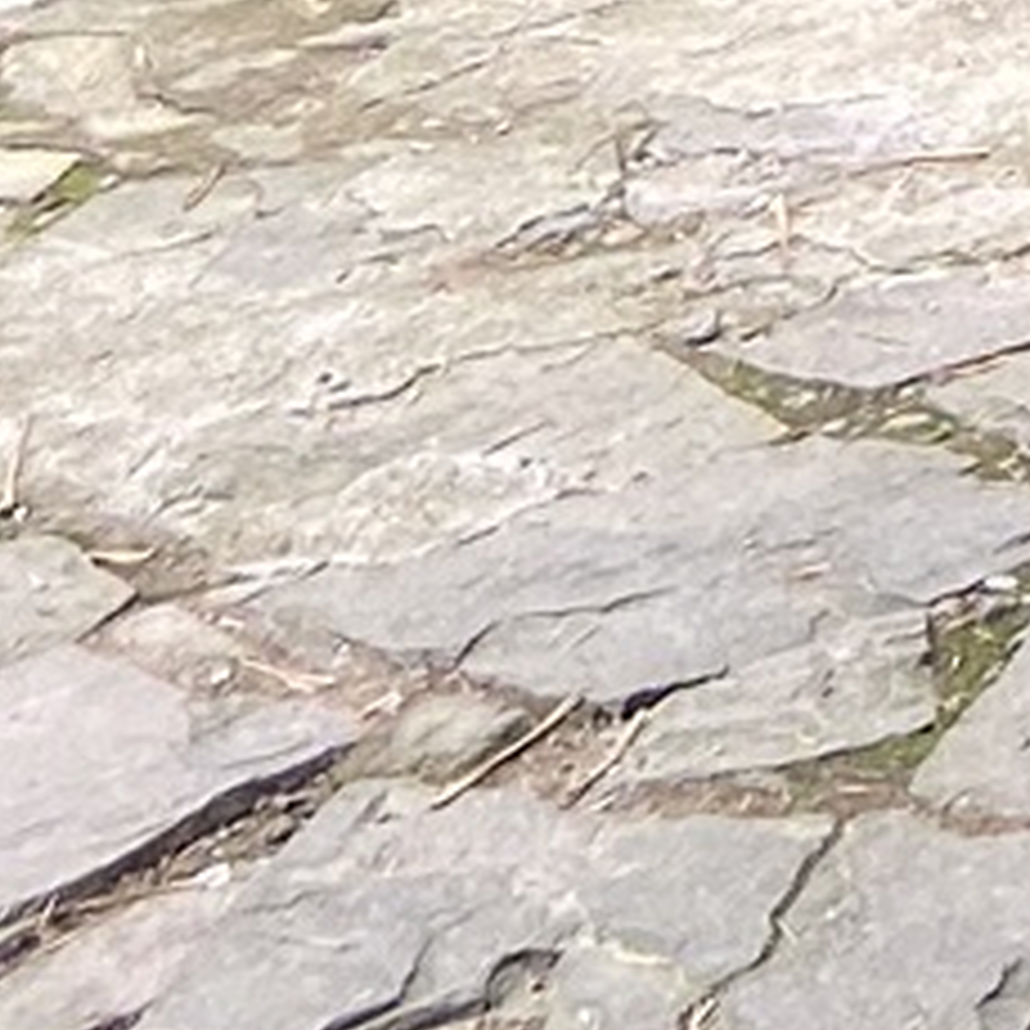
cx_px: 3059
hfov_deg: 7.6
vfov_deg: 7.3
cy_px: -2420
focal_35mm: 201
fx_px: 6766
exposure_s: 1/235
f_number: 1.8
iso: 32
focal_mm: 4.25
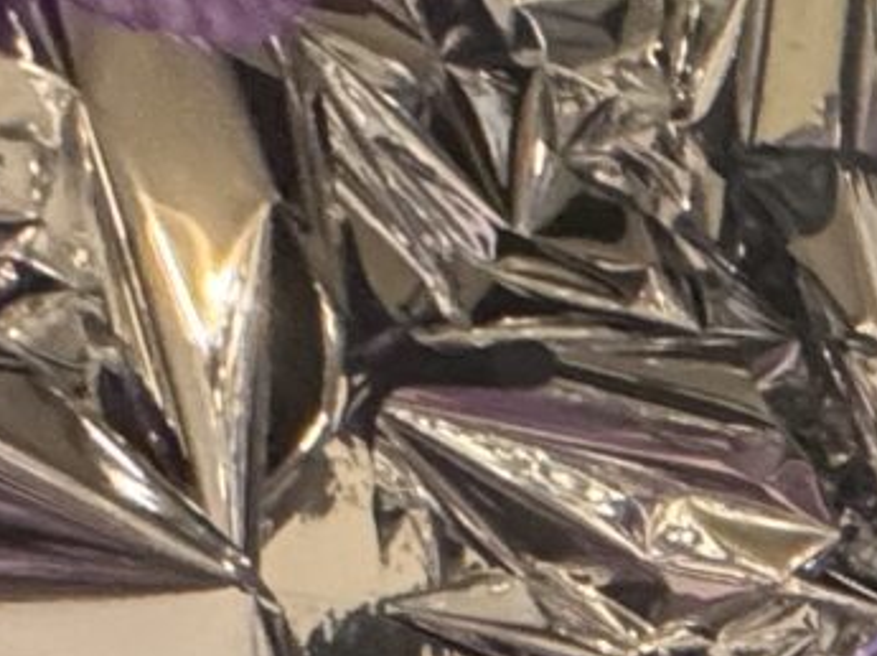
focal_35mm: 104
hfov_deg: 9.8
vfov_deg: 10.2
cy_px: 1988
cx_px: 3022
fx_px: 2632
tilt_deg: -18.2
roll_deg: -1.1
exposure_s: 1/60
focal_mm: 2.22
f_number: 2.2
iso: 500
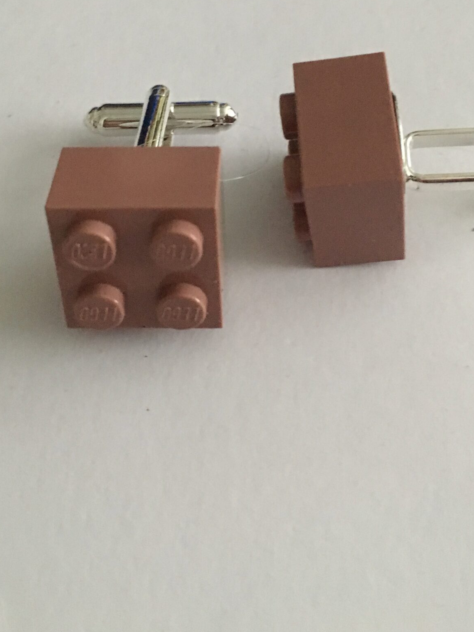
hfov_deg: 30.3
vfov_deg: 38.9
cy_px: 184
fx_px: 876
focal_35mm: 48
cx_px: 247
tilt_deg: -58.5
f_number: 2.2
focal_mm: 4.15
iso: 500
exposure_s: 1/17
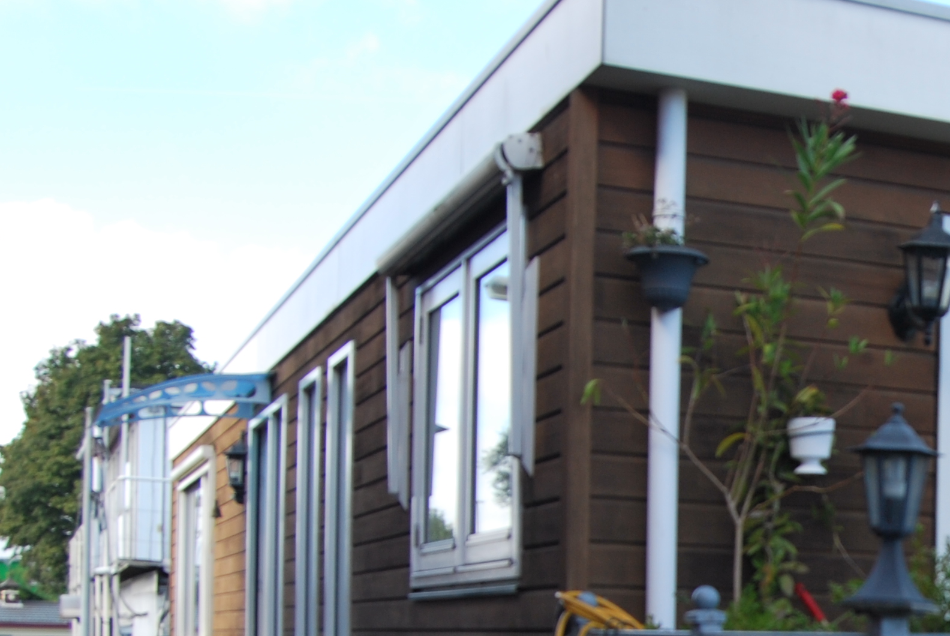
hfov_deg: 27.7
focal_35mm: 66
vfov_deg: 19.8
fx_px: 1744
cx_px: 1061
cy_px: 692
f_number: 5.6
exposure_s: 1/125
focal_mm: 18
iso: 110
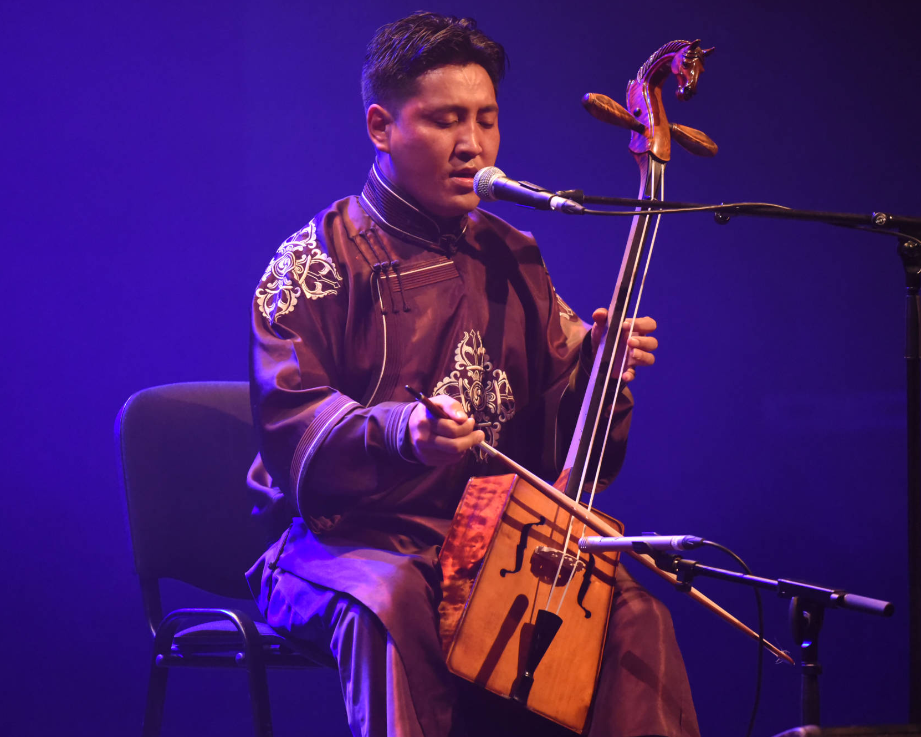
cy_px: 369
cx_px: 486
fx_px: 6159
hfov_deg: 8.6
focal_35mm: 226
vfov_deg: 6.8
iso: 8000
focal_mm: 200
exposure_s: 1/200
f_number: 4
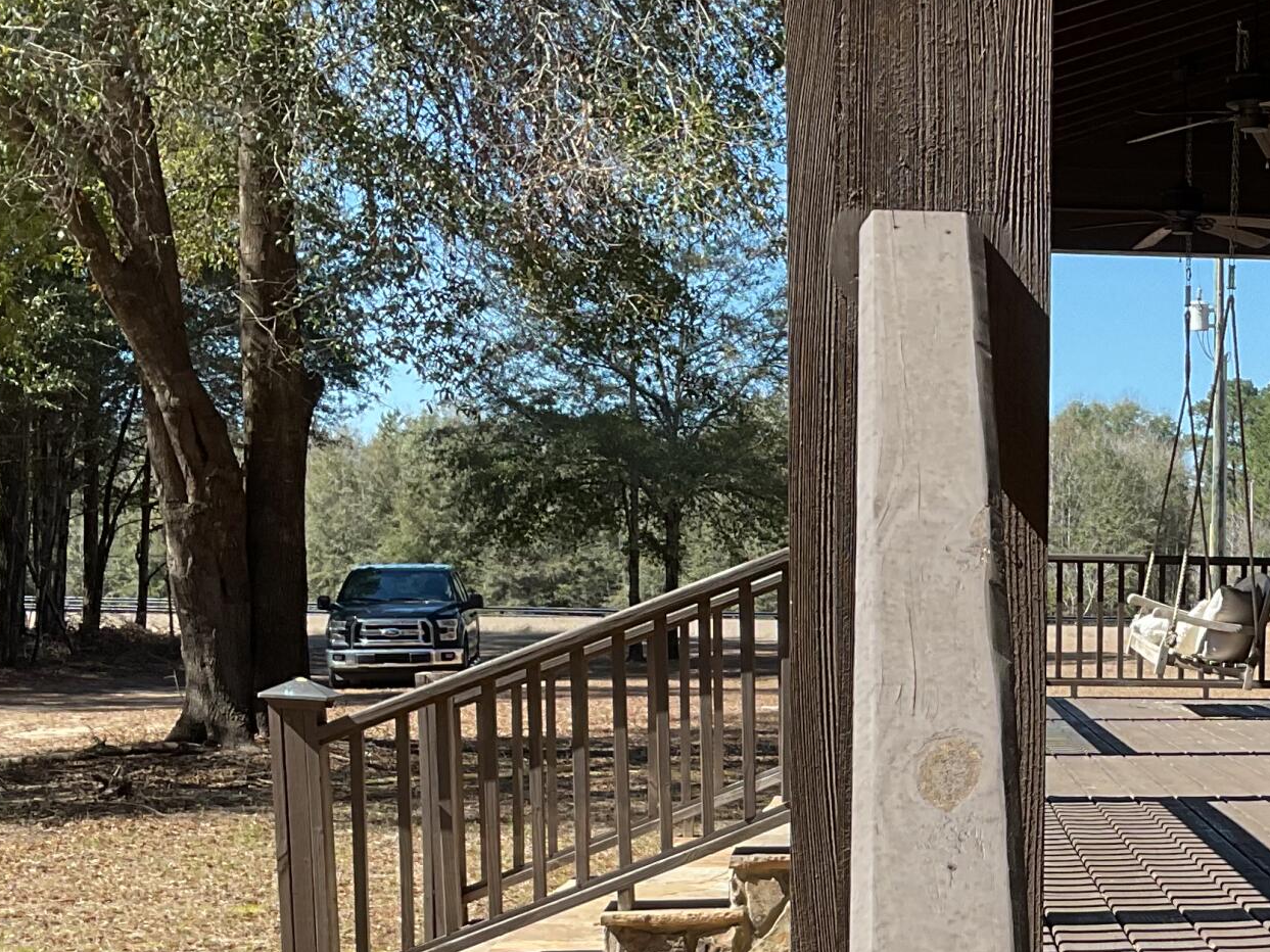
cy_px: 927
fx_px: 2568
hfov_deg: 26.7
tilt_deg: -7.5
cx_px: 1174
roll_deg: +0.2
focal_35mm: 70
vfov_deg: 20.4
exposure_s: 1/781
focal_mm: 3
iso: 16
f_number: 1.8
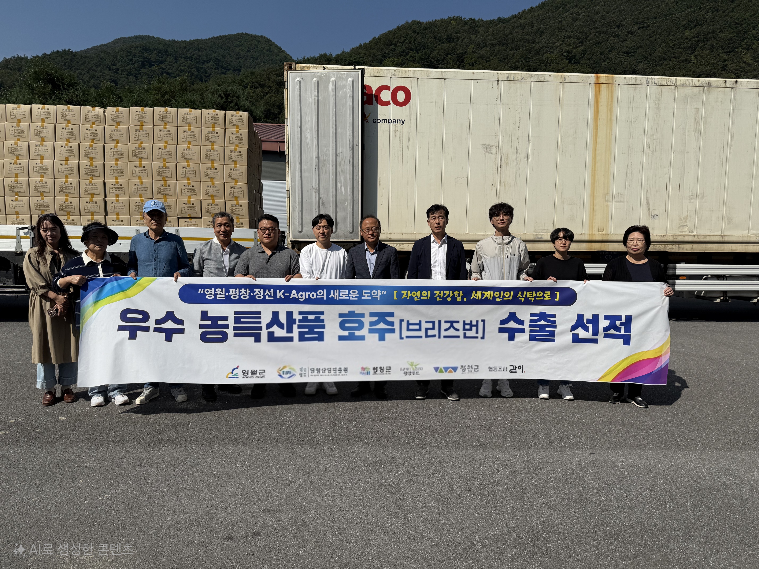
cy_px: 284
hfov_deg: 71.6
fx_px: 526
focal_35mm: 24
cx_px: 380
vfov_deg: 56.8
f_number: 1.78
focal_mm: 6.76
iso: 80
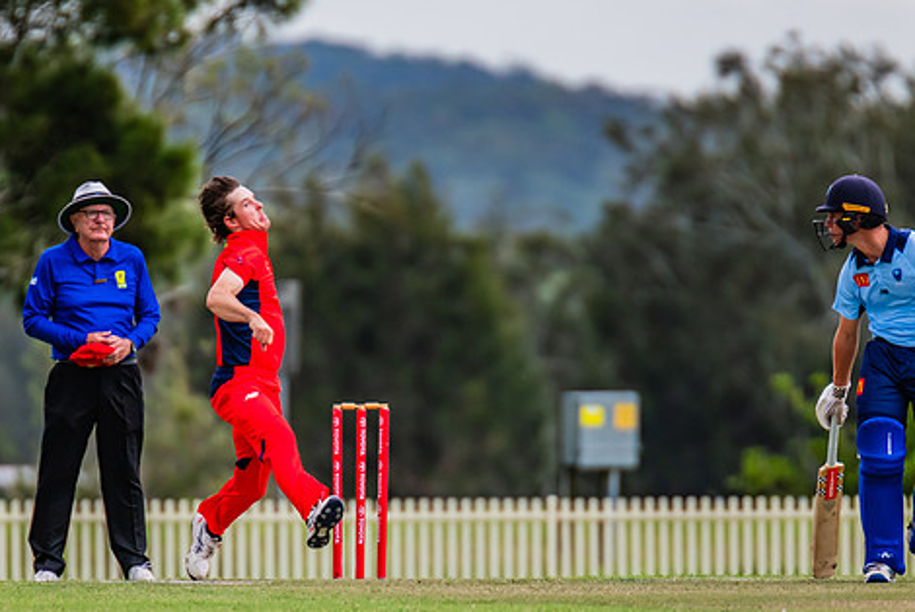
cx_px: 384
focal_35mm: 862
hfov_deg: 2.4
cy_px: 412
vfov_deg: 1.6
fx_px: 21922
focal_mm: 600
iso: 900
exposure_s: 1/1600
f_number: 5.6
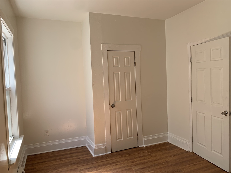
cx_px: 116
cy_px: 86
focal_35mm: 26
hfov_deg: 67.3
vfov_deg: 53.1
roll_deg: +2.2
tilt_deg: -3.4
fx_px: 174
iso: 32
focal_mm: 4.25
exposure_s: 1/121
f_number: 1.8
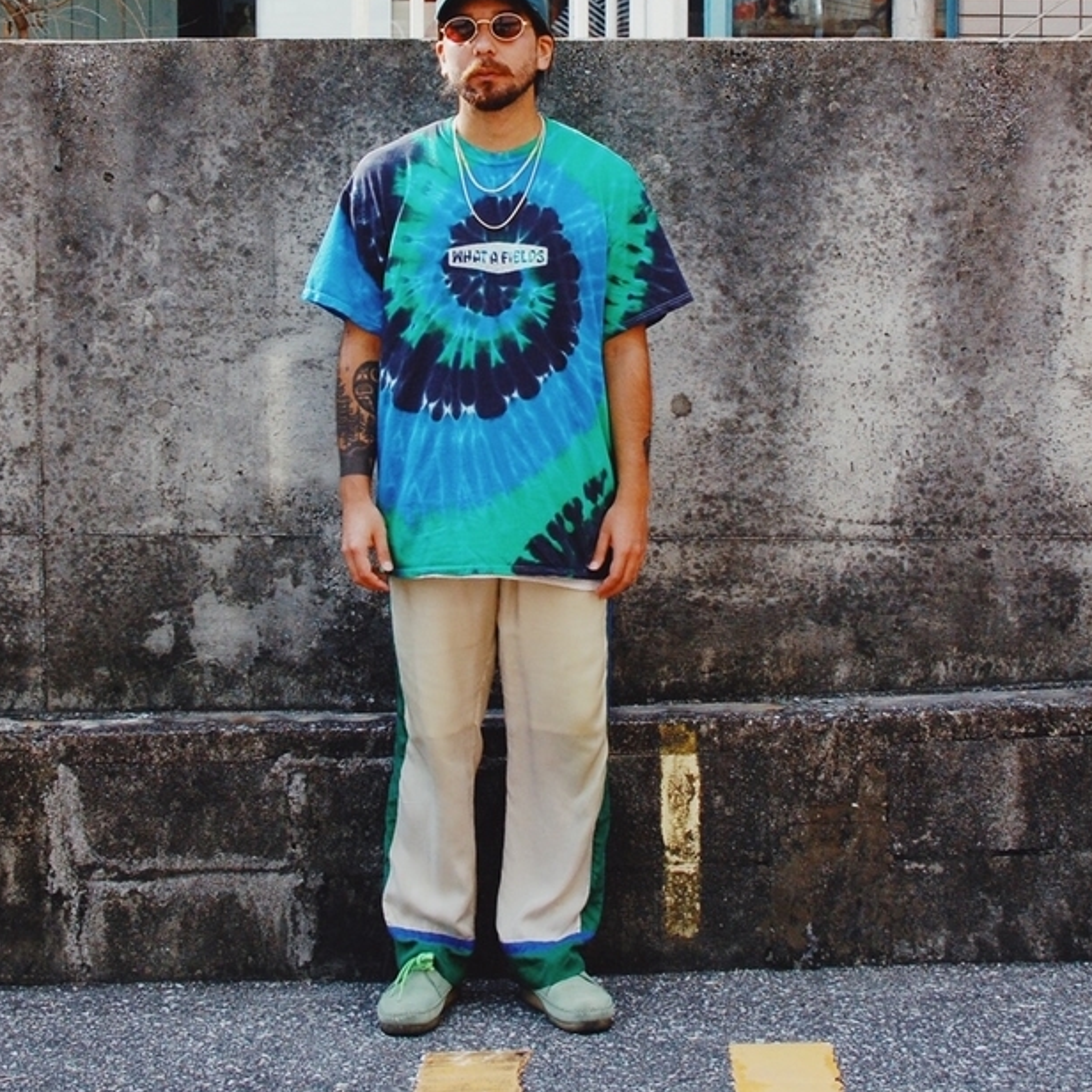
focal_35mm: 87
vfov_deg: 19.9
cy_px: 296
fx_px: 3099
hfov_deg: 20.0
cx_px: 456
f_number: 10
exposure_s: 1/400
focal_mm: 35
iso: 800
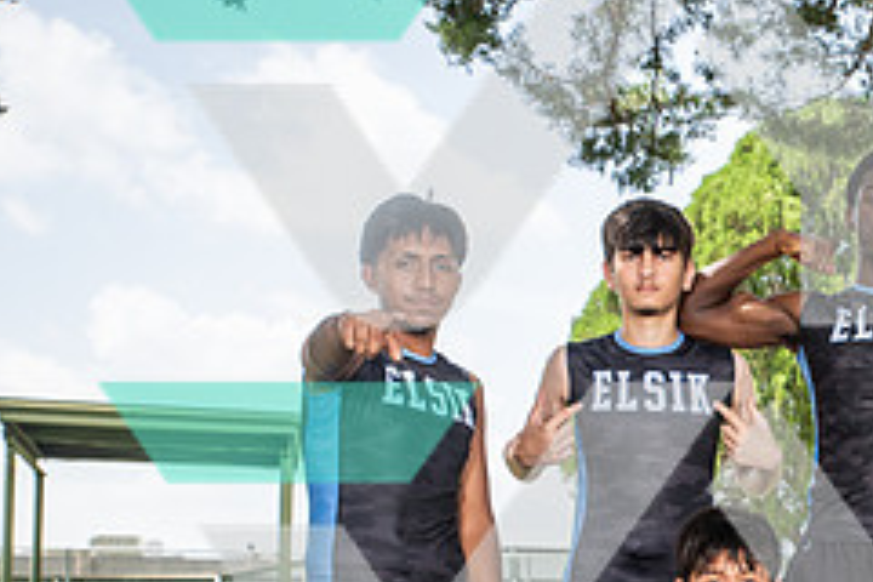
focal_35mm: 87
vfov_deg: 15.4
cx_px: 1026
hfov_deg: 21.8
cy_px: 577
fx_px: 2110
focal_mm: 36
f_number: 6.3
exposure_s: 1/500
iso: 250
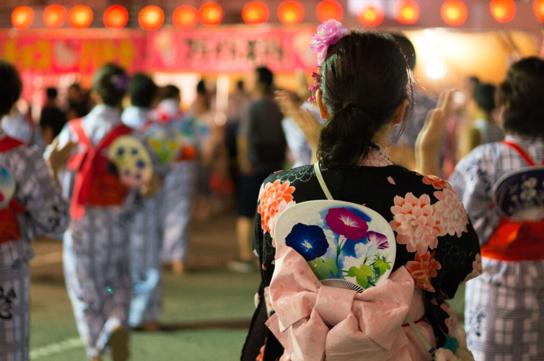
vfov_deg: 18.1
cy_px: 180
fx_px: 1132
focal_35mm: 75
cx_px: 272
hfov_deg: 27.0
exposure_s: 1/80
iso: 1600
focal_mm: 50
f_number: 1.8
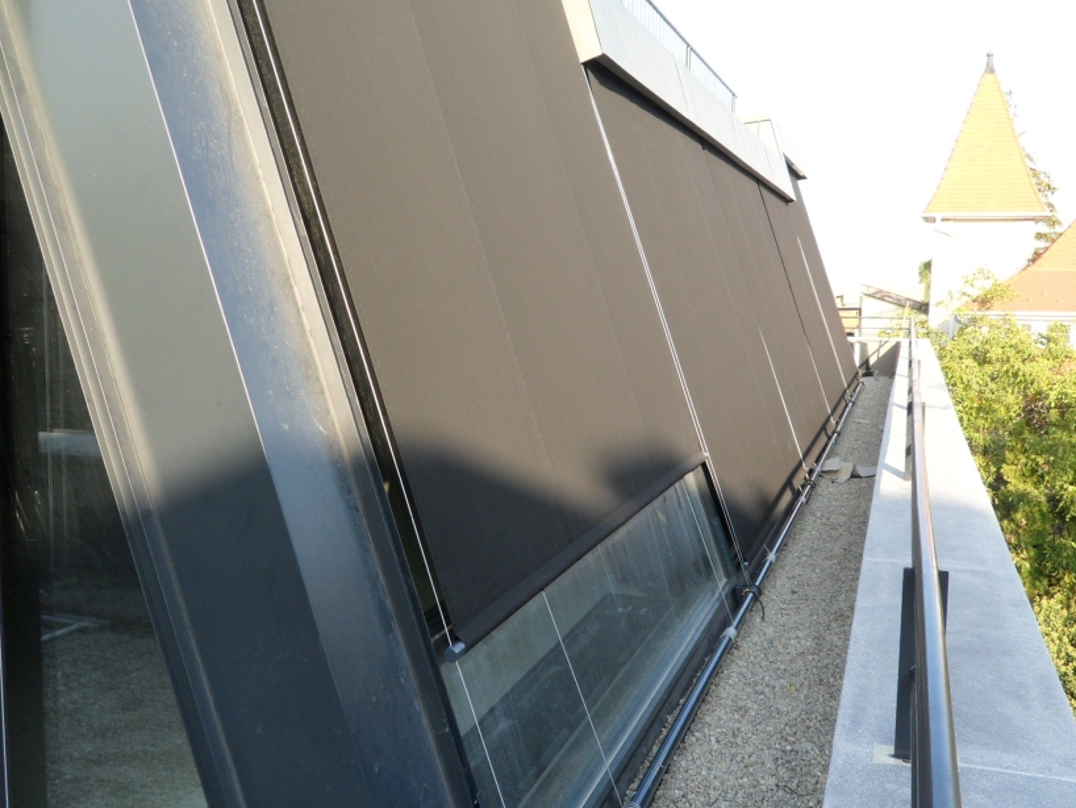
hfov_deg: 55.3
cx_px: 513
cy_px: 375
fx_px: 1026
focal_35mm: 33
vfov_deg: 42.9
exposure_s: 1/180
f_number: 3.5
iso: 80
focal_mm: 4.9
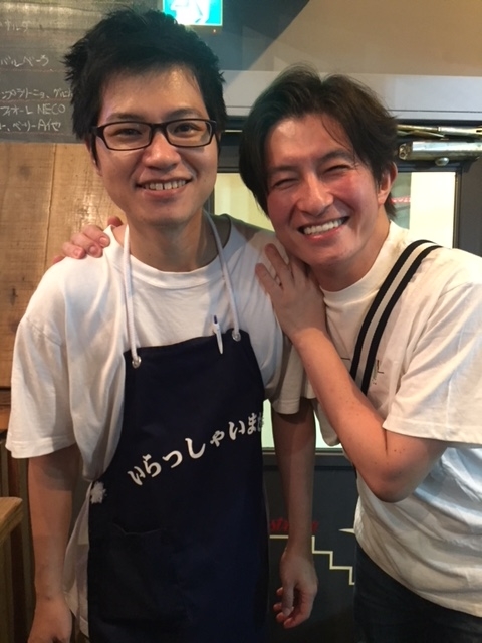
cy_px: 322
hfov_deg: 48.2
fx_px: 538
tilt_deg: -4.0
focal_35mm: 29
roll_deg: -0.7
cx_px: 241
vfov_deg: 61.7
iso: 640
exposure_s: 1/15
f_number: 2.2
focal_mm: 4.15
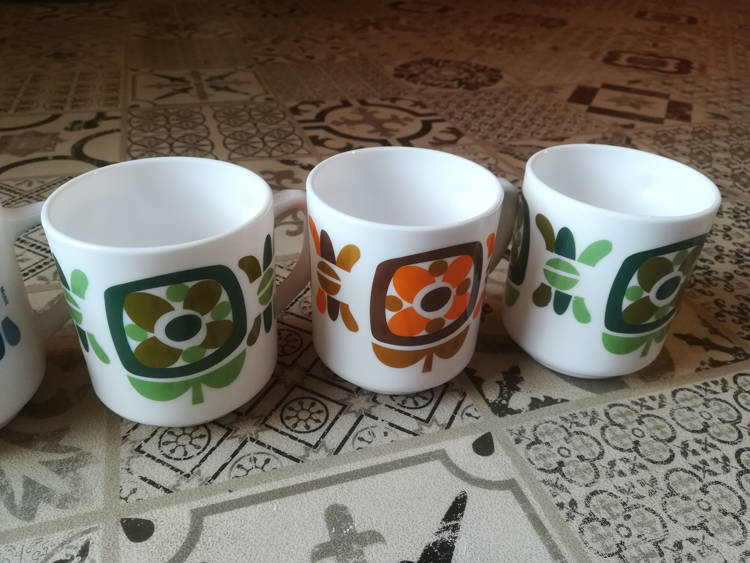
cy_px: 282
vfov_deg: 53.1
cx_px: 375
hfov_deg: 67.3
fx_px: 563
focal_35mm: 26
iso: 100
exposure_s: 1/33.3
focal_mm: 3.83
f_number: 2.2
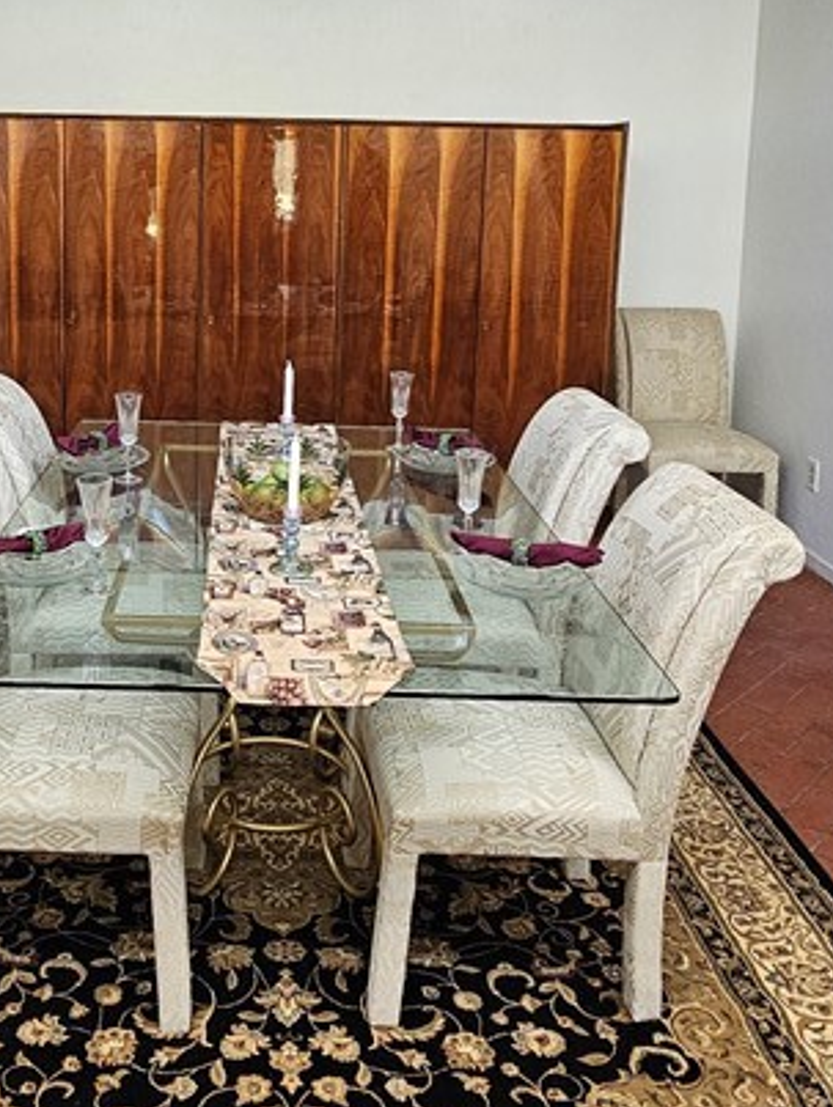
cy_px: 335
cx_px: 258
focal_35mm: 33
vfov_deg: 53.8
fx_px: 1057
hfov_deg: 42.3
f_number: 2.2
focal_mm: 2.2
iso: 400
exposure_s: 1/77.4
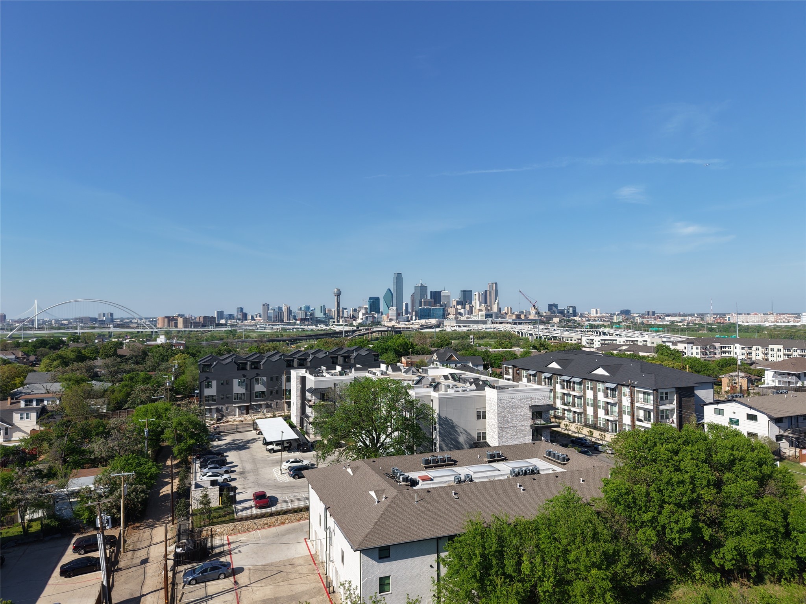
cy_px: 302
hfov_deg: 71.6
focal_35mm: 24
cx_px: 403
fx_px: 559
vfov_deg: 56.8
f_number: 1.8
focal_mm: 8.67
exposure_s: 1/3200
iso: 110
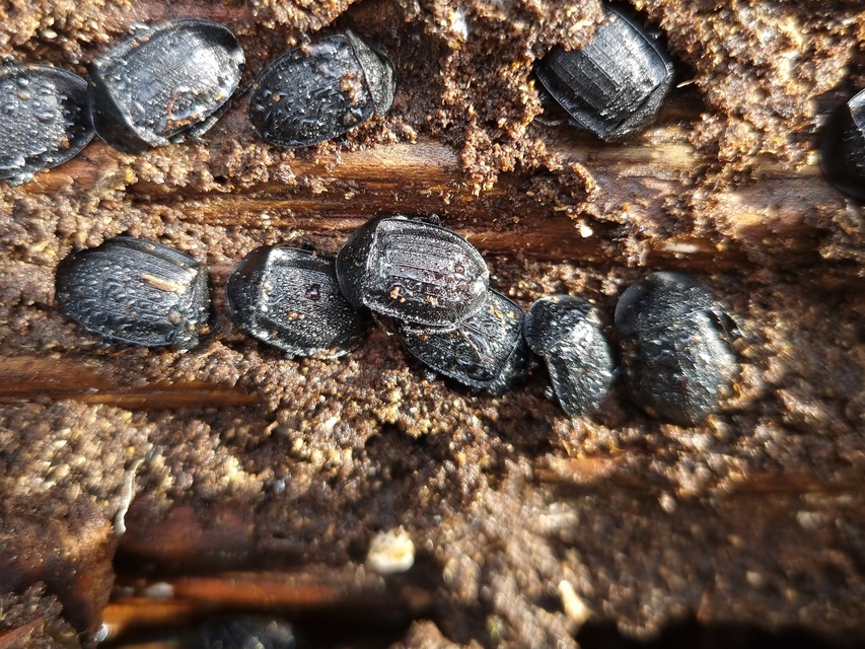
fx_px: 650
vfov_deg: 53.1
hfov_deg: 67.3
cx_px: 432
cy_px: 324
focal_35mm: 26
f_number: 1.8
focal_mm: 5.4
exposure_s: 1/100
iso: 80
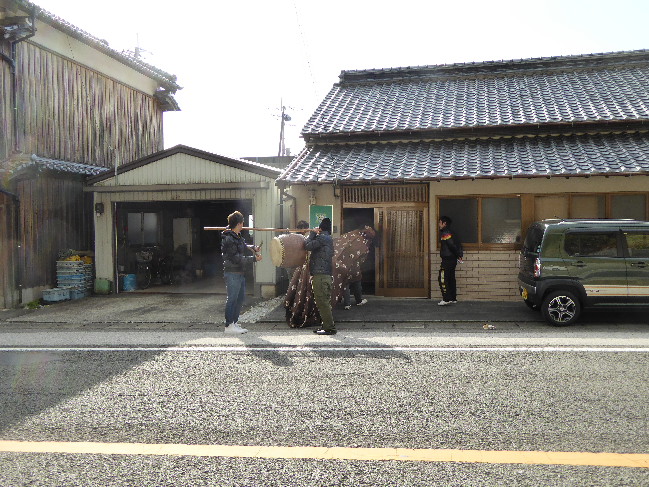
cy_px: 244
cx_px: 324
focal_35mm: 34
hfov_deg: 54.0
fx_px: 637
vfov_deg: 41.8
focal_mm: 5.8
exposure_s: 1/400
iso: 160
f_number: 3.6
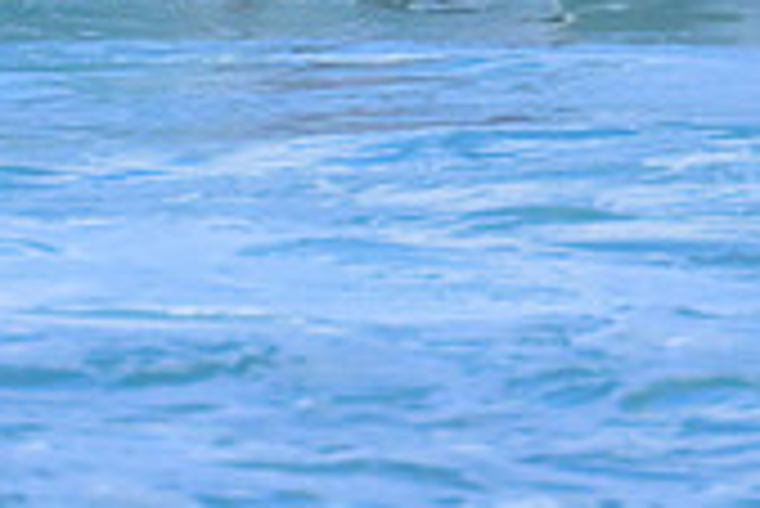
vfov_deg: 0.4
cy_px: 71
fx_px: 79127
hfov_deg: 0.6
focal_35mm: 3745
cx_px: 38
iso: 1100
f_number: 11
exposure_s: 1/2000
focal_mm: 800
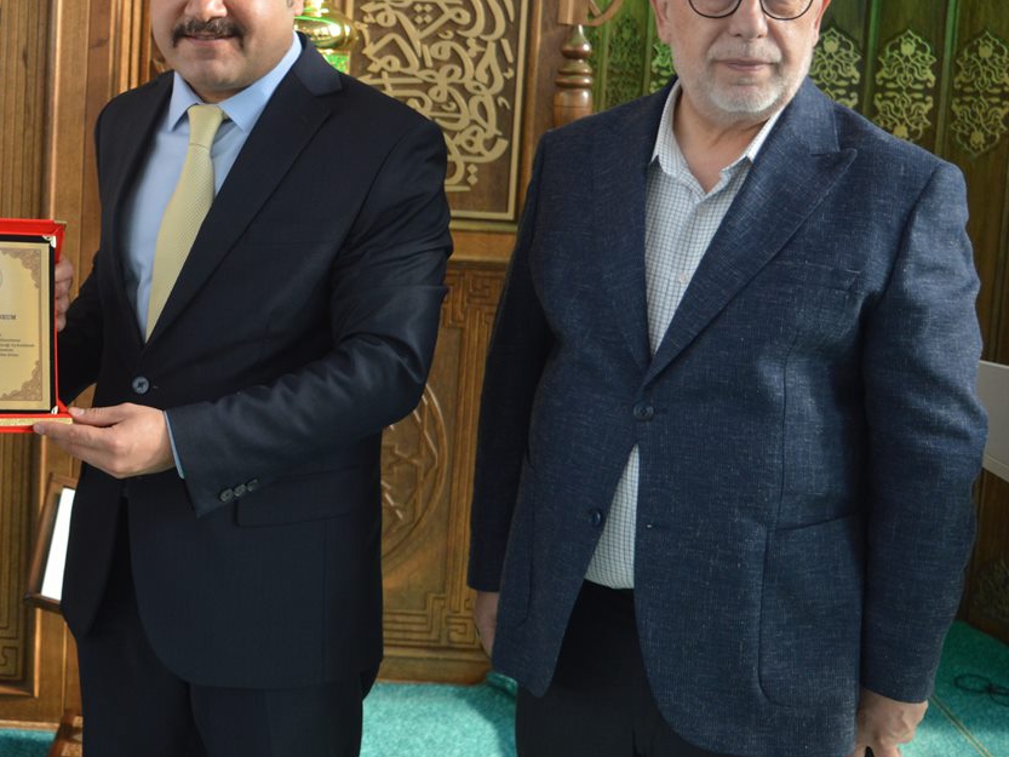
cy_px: 259
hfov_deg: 35.7
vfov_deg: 27.9
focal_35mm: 52
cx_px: 208
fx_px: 1516
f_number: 3.8
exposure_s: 1/60
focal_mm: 22
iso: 400
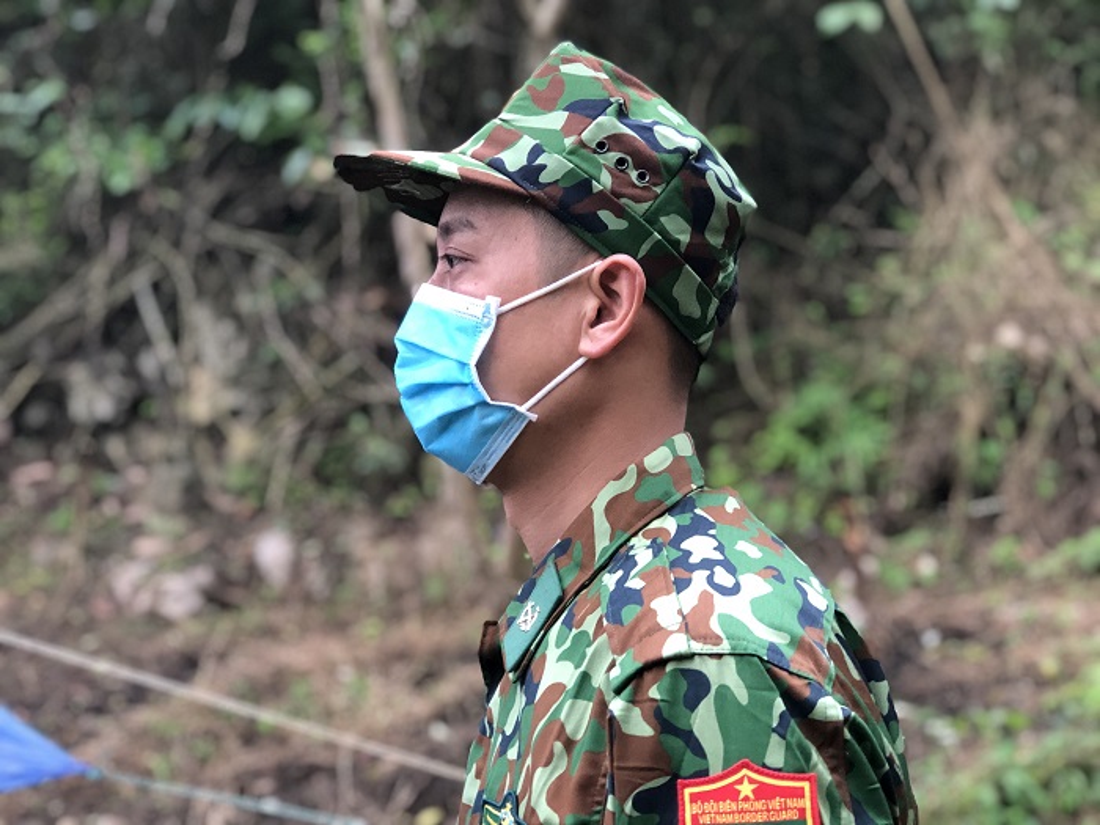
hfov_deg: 33.8
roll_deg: -0.8
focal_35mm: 57
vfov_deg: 25.7
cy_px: 412
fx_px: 1811
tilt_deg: +7.5
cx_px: 550
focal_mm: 6.6
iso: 250
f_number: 2.8
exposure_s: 1/30
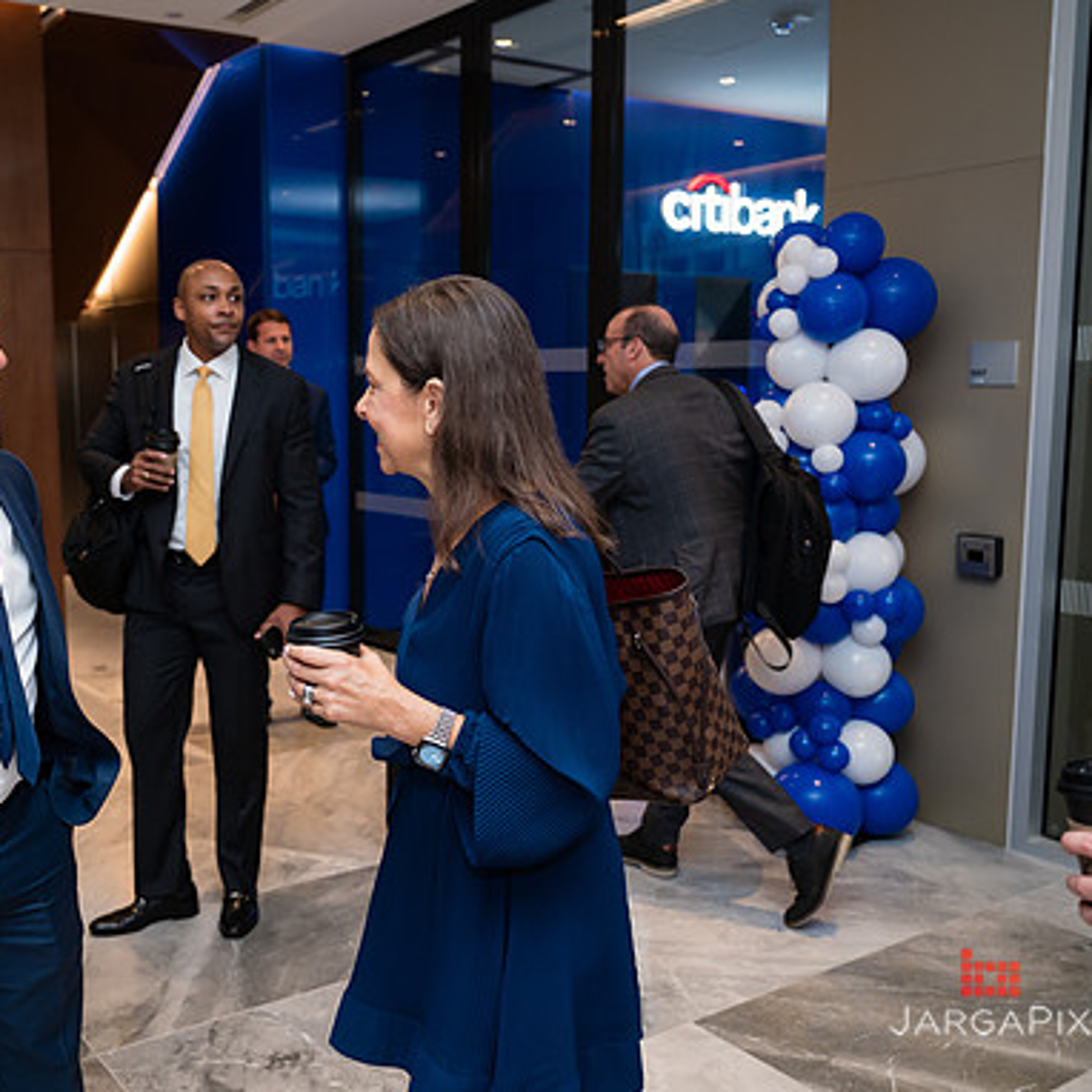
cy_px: 546
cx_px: 334
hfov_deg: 45.1
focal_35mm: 36
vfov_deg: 46.0
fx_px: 1285
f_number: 3.2
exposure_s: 1/200
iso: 400
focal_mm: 27.5
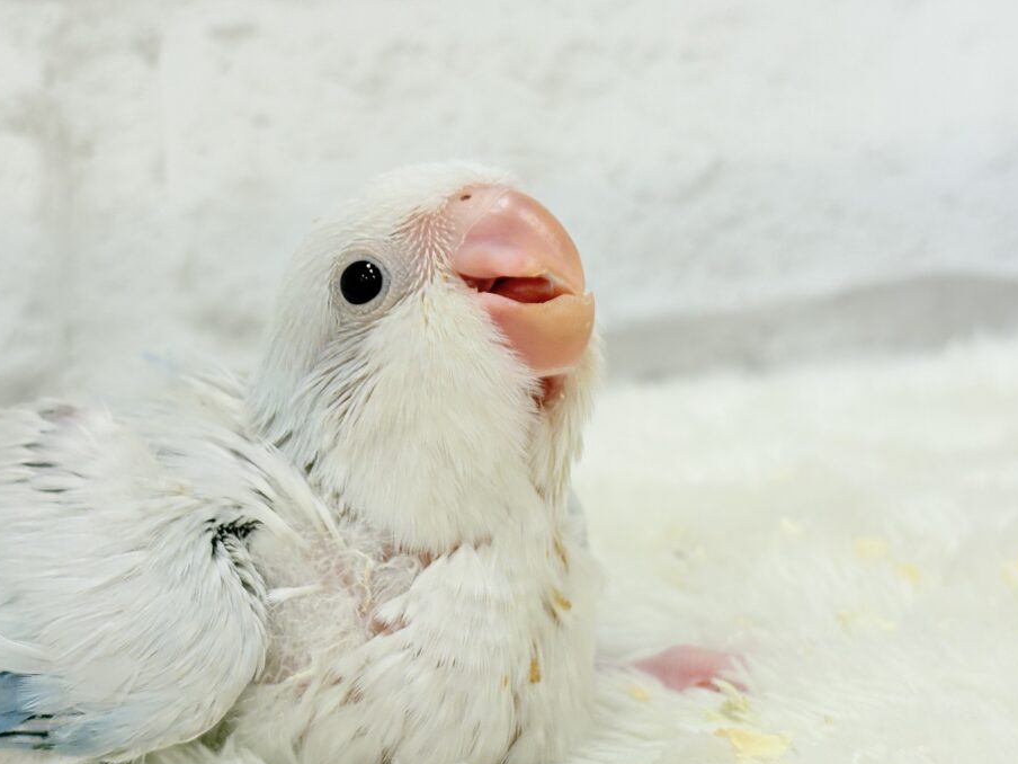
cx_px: 410
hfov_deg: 28.1
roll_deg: +3.2
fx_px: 2029
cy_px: 434
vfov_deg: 21.3
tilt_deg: -9.5
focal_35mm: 69
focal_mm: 5.96
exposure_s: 1/50
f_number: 1.6
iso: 32
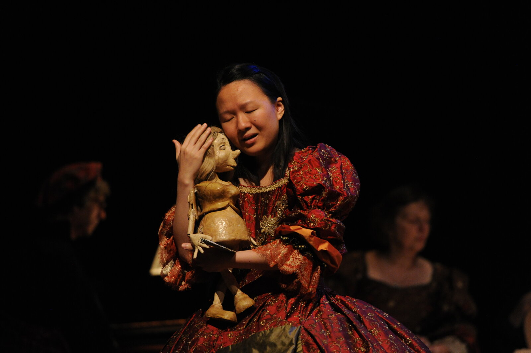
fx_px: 2948
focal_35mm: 200
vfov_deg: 6.9
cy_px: 176
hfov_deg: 10.3
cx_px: 266
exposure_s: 1/60
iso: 6400
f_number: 3.5
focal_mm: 200
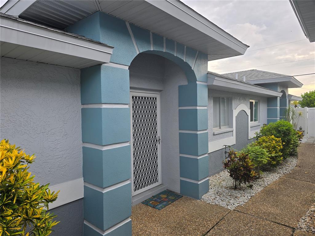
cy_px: 118
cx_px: 158
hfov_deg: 73.9
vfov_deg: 58.9
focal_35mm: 23
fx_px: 209
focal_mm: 6.3
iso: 12
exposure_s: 1/194
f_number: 1.7
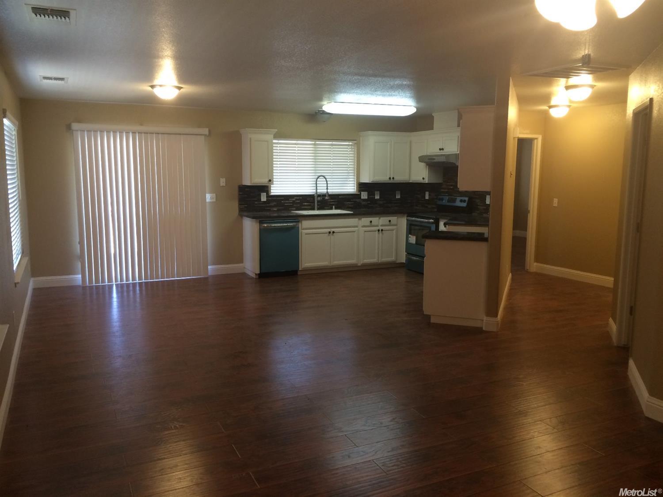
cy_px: 248
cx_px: 332
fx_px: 555
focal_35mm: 29
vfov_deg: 48.2
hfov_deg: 61.7
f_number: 2.2
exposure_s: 1/30
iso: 100
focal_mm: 4.15
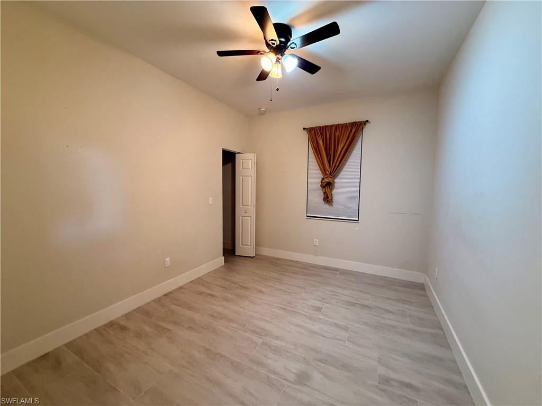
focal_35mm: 14
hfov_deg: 102.1
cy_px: 203
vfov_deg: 85.7
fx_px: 219
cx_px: 271
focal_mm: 2.22
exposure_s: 1/60
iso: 400
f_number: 2.2
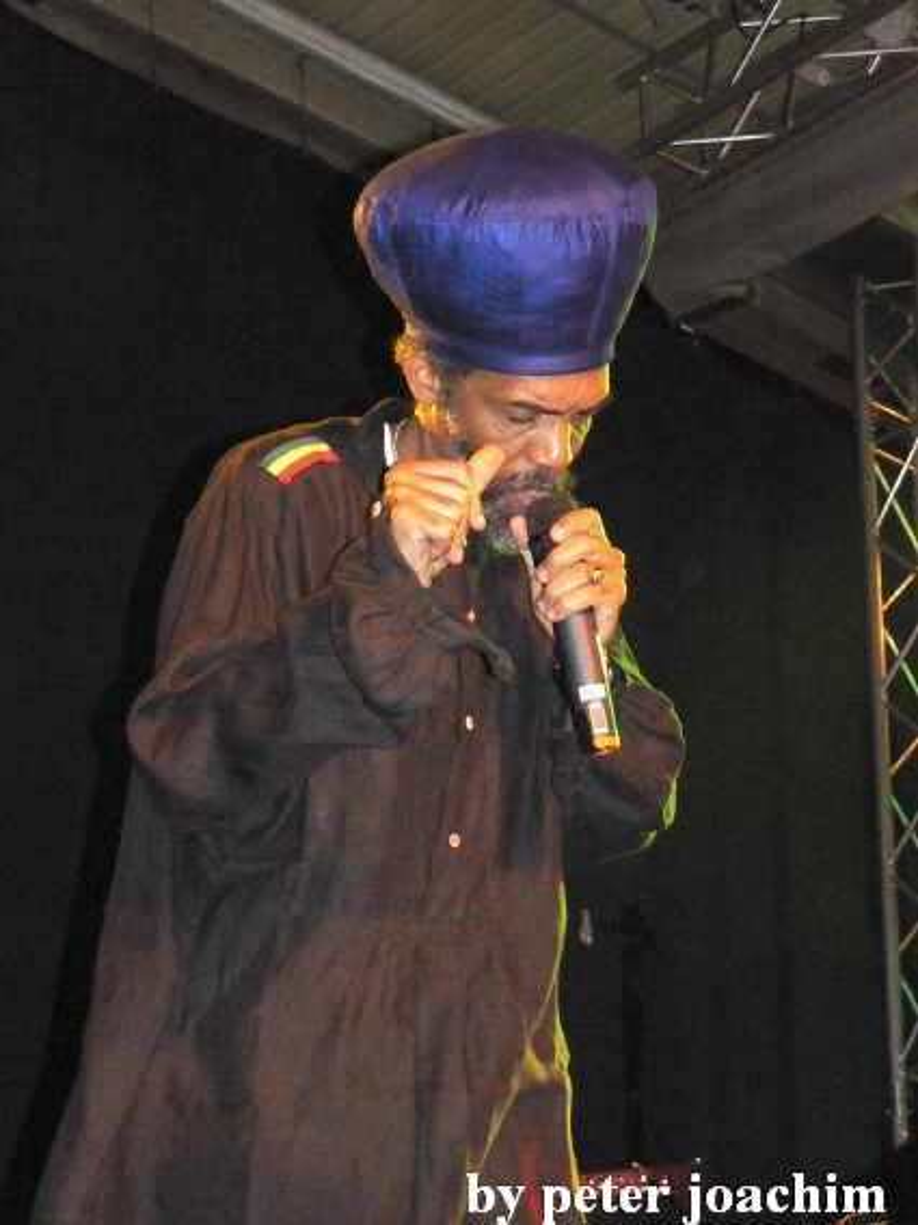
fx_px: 1804
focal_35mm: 51
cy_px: 612
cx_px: 459
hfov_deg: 28.6
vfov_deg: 37.5
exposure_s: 1/60
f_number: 2.8
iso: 400
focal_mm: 8.7
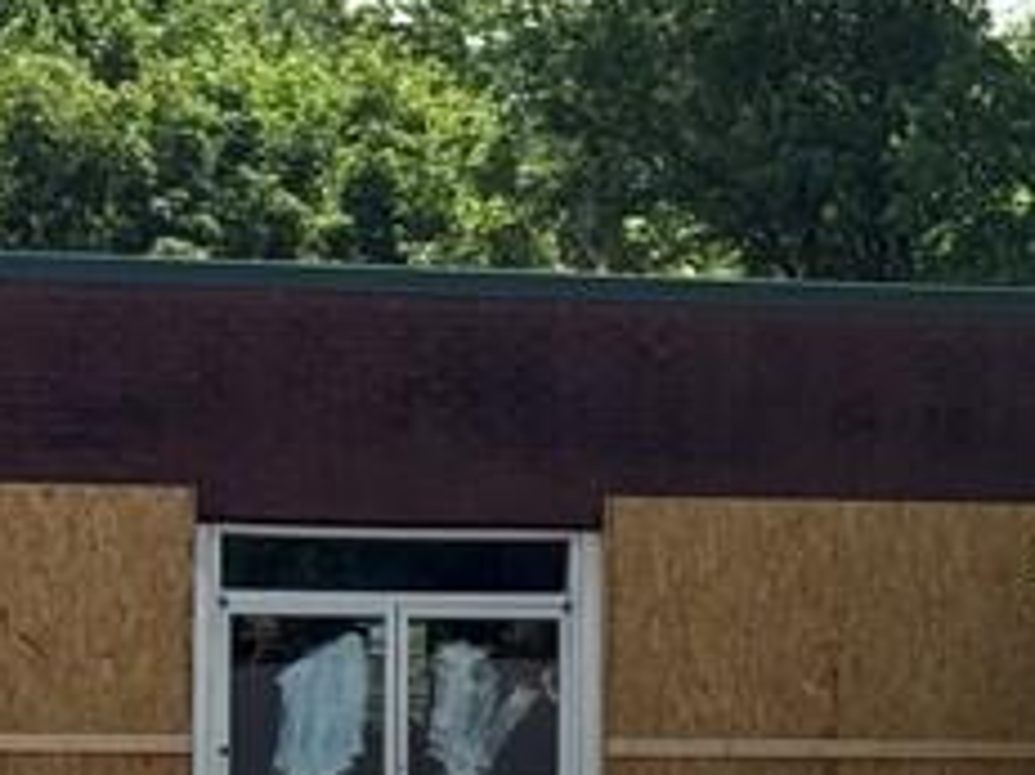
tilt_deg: -1.9
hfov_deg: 9.1
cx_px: 1411
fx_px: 6365
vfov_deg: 6.9
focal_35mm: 213
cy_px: 802
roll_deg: -0.6
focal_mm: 6.76
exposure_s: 1/4878
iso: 80
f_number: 1.78
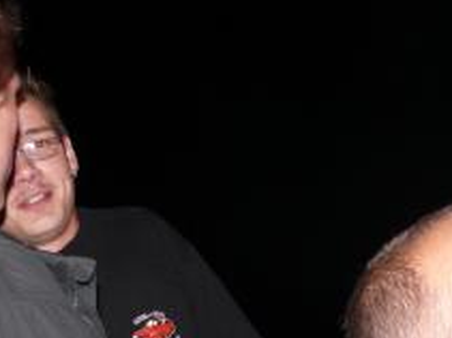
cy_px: 457
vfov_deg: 12.3
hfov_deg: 16.6
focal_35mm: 116
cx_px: 469
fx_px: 1514
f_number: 2.8
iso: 100
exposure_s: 1/30
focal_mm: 7.4
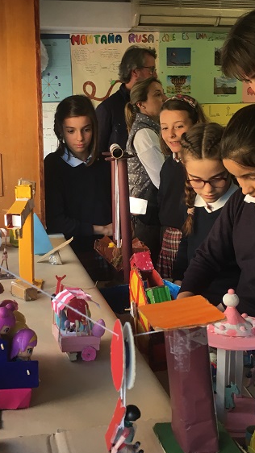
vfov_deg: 45.5
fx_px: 541
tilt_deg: -10.3
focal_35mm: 45
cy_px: 217
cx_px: 95
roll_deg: +1.5
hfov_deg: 26.4
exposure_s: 1/33
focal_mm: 4.15
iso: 32
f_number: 2.2
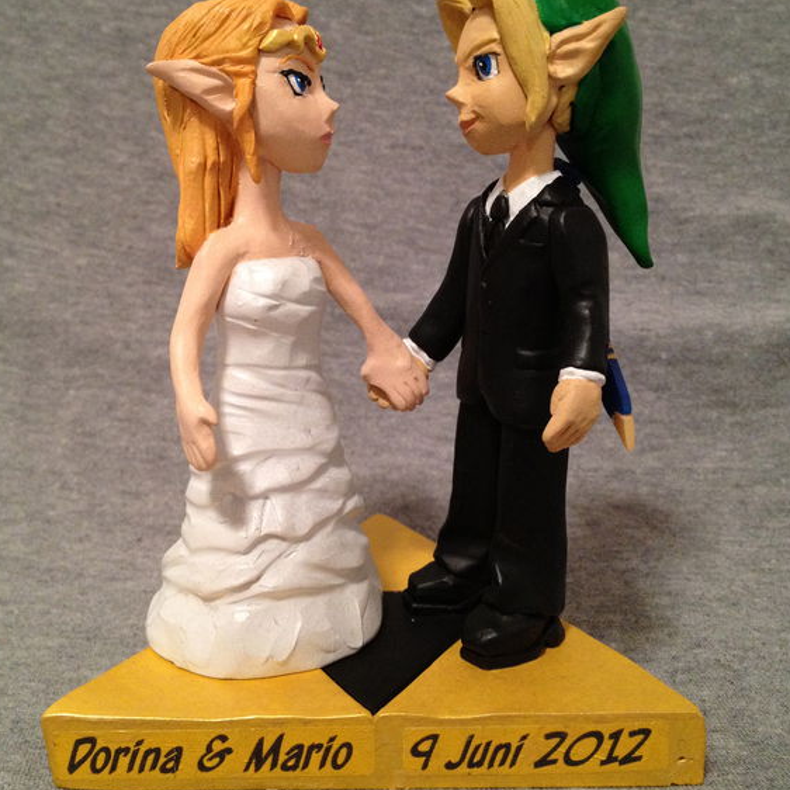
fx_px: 1136
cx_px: 384
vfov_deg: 38.3
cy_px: 335
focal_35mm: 44
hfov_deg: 38.3
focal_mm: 4.28
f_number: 2.4
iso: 320
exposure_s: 1/20
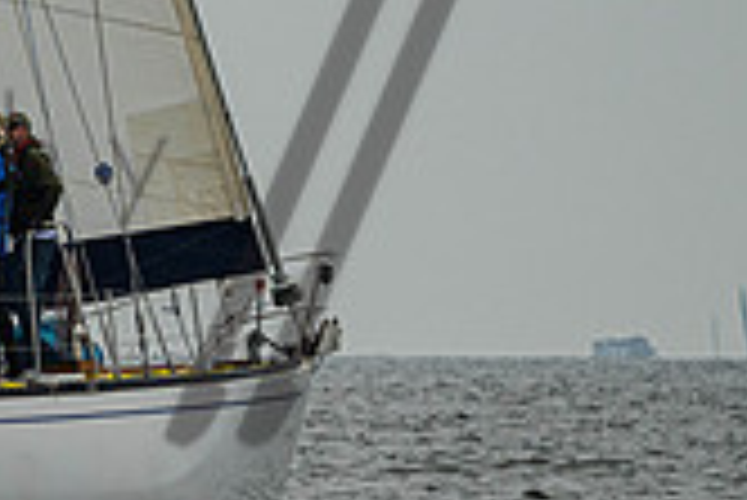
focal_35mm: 830
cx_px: -299
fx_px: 17237
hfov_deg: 2.5
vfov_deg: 1.7
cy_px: -162
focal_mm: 185
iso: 250
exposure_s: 1/4000
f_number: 5.6
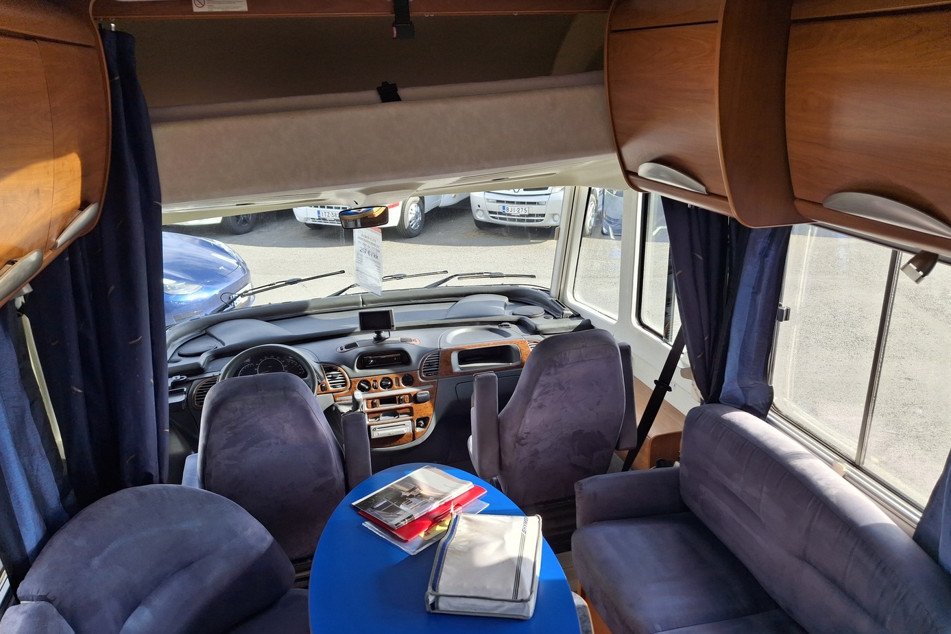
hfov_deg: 67.4
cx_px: 490
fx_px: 713
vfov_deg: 47.8
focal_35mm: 27
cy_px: 358
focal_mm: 4.69
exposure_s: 1/314
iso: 25
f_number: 1.8
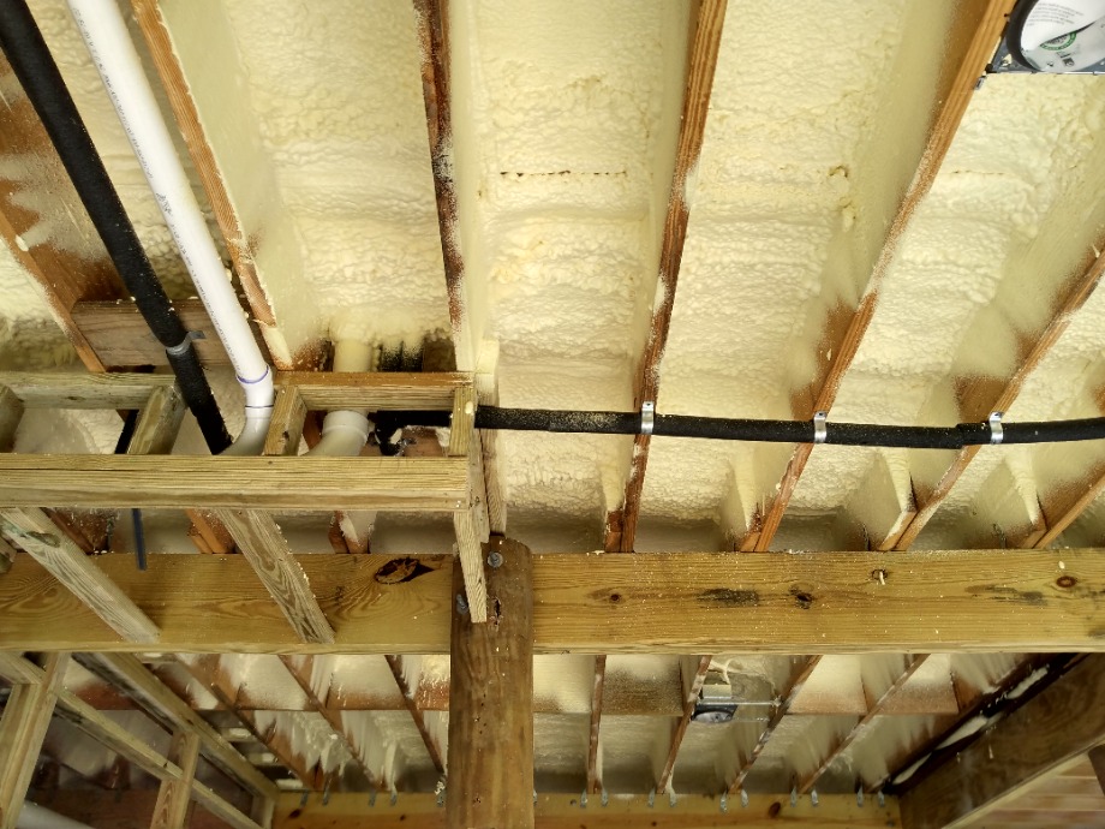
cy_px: 414
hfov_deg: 81.7
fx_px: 638
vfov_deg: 66.0
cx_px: 552
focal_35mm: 20
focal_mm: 3.54
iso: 100
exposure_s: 1/379
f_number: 2
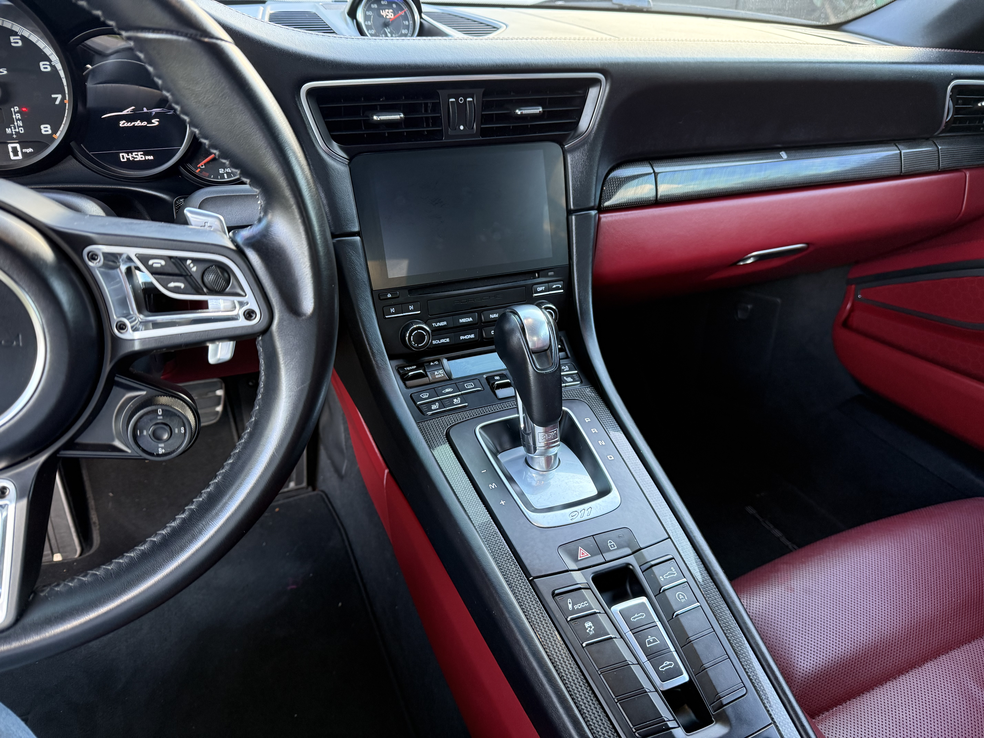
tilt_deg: -25.2
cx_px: 492
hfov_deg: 71.6
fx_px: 682
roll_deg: +0.0
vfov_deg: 56.8
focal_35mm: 24
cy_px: 369
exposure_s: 1/60
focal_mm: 6.76
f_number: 1.78
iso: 250
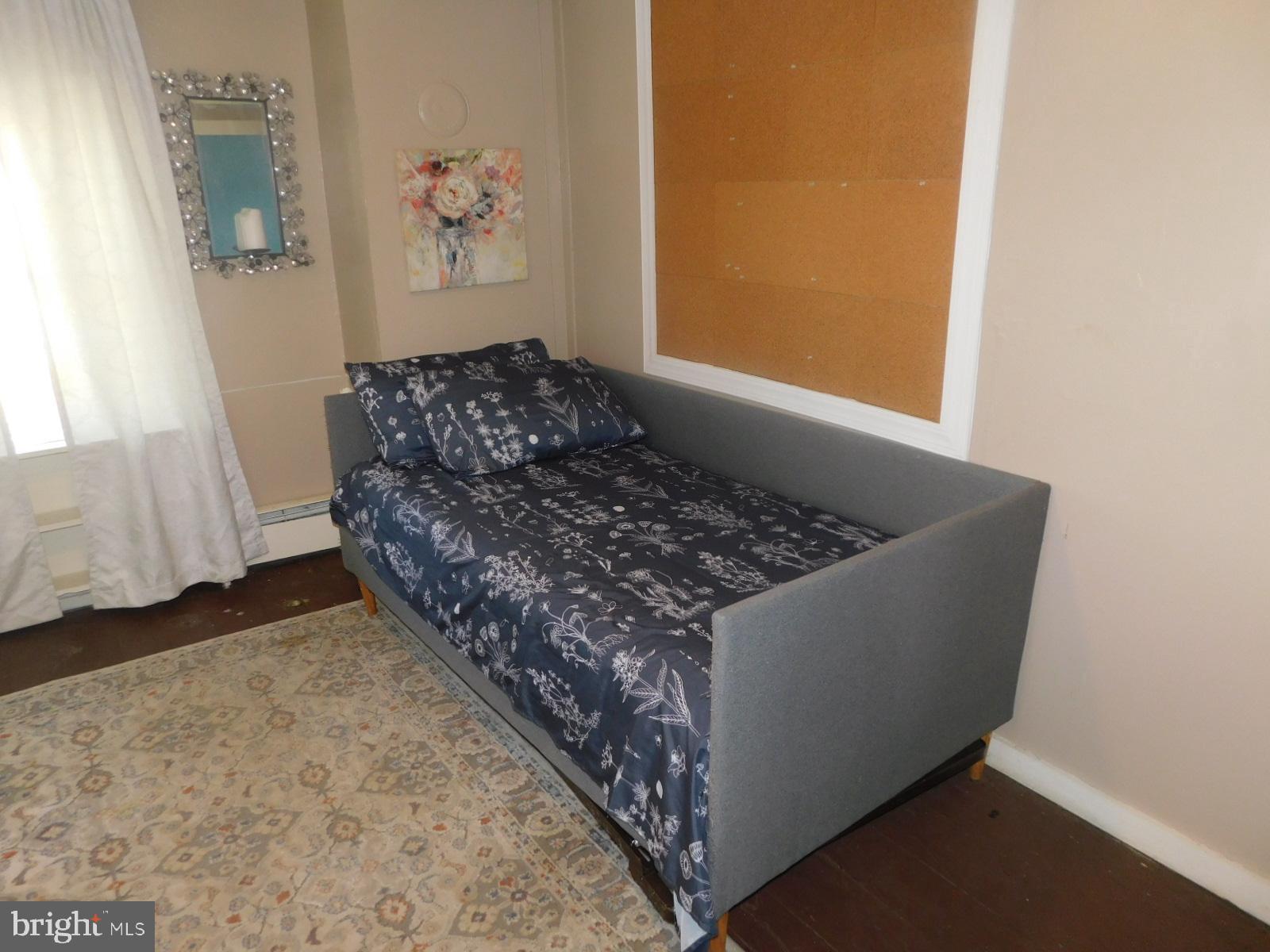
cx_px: 635
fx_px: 844
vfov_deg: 58.9
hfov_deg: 73.9
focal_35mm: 23
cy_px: 476
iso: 200
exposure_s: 1/30
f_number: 3
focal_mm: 4
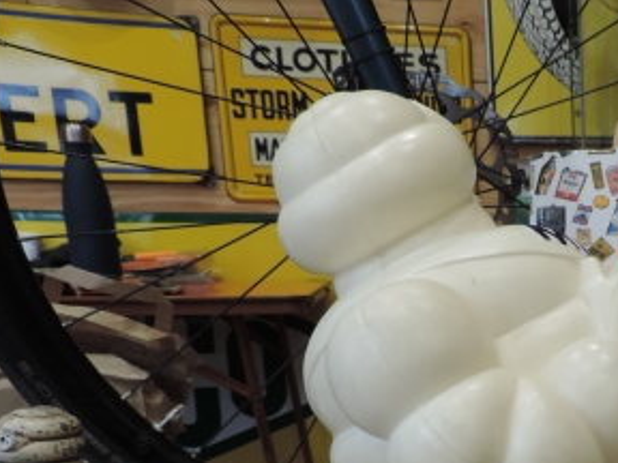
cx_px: 635
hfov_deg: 34.3
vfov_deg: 28.1
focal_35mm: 50
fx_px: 893
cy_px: 412
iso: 220
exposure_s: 1/30
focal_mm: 4.3
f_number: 3
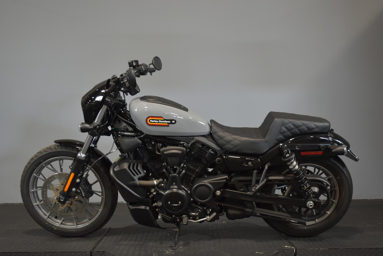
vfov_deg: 34.2
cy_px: 128
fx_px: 415
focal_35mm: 39
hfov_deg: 49.5
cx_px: 192
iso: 1000
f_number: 4.2
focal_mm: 26
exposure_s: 1/30
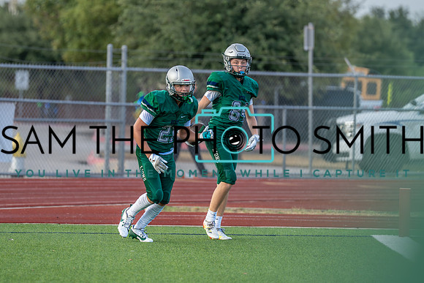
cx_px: 219
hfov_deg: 6.0
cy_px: 131
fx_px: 4050
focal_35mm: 344
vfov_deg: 4.0
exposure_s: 1/1600
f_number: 2.8
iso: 500
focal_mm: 200
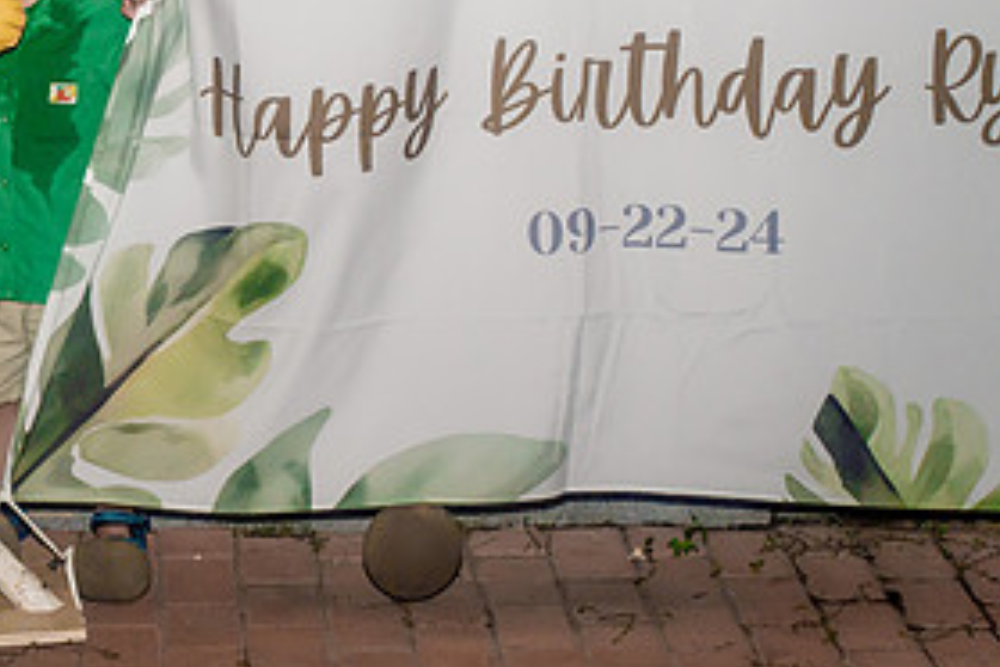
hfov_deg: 13.0
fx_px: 4333
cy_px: 142
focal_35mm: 156
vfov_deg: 8.8
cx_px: -32
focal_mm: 75
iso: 2000
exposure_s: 1/200
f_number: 3.2
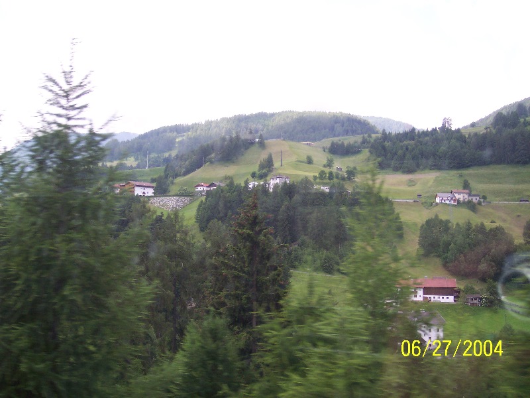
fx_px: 582
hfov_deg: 49.0
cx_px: 265
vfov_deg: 37.7
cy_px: 199
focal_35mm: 38
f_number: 2.8
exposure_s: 1/250
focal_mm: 8
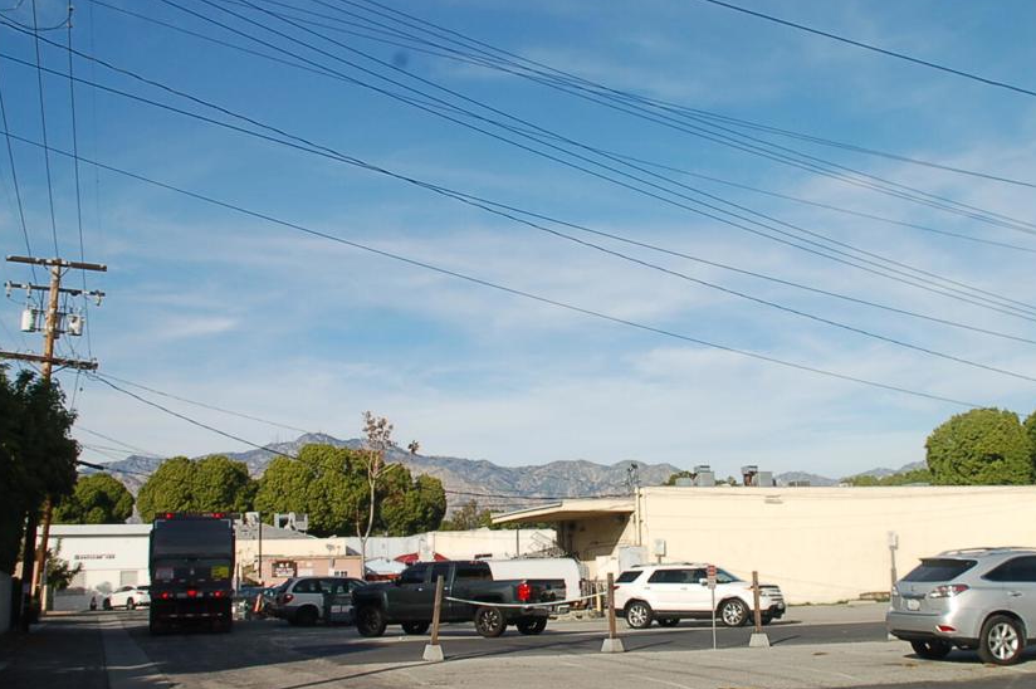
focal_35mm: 47
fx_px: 1341
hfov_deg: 42.0
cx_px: 630
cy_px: 375
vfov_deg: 28.8
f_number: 10
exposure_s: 1/400
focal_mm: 25
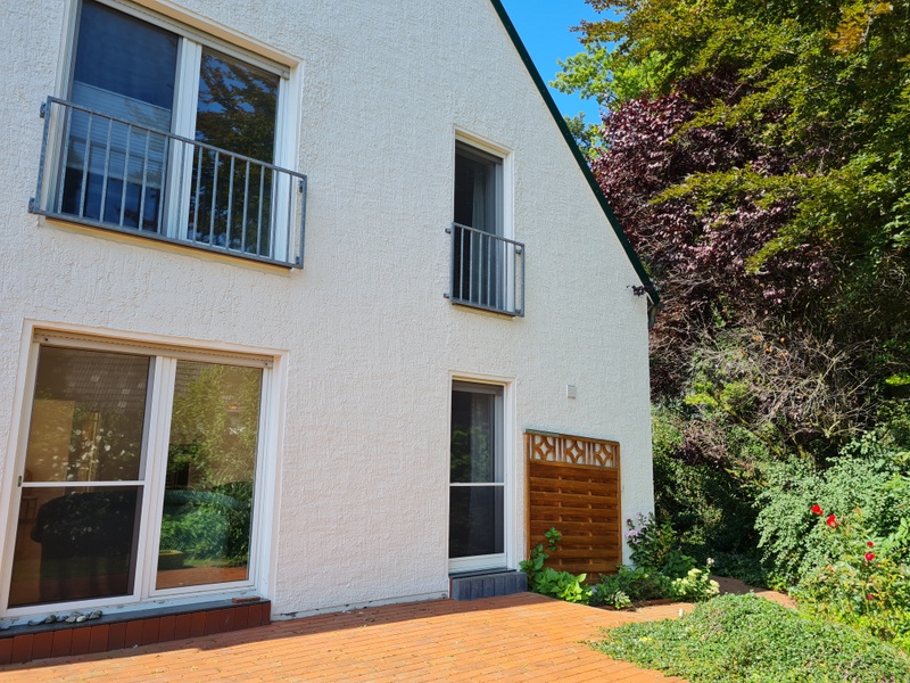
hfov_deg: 67.3
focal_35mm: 26
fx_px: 683
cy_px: 342
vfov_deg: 53.1
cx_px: 455
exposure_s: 1/812
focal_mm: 5.4
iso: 50
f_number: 1.8
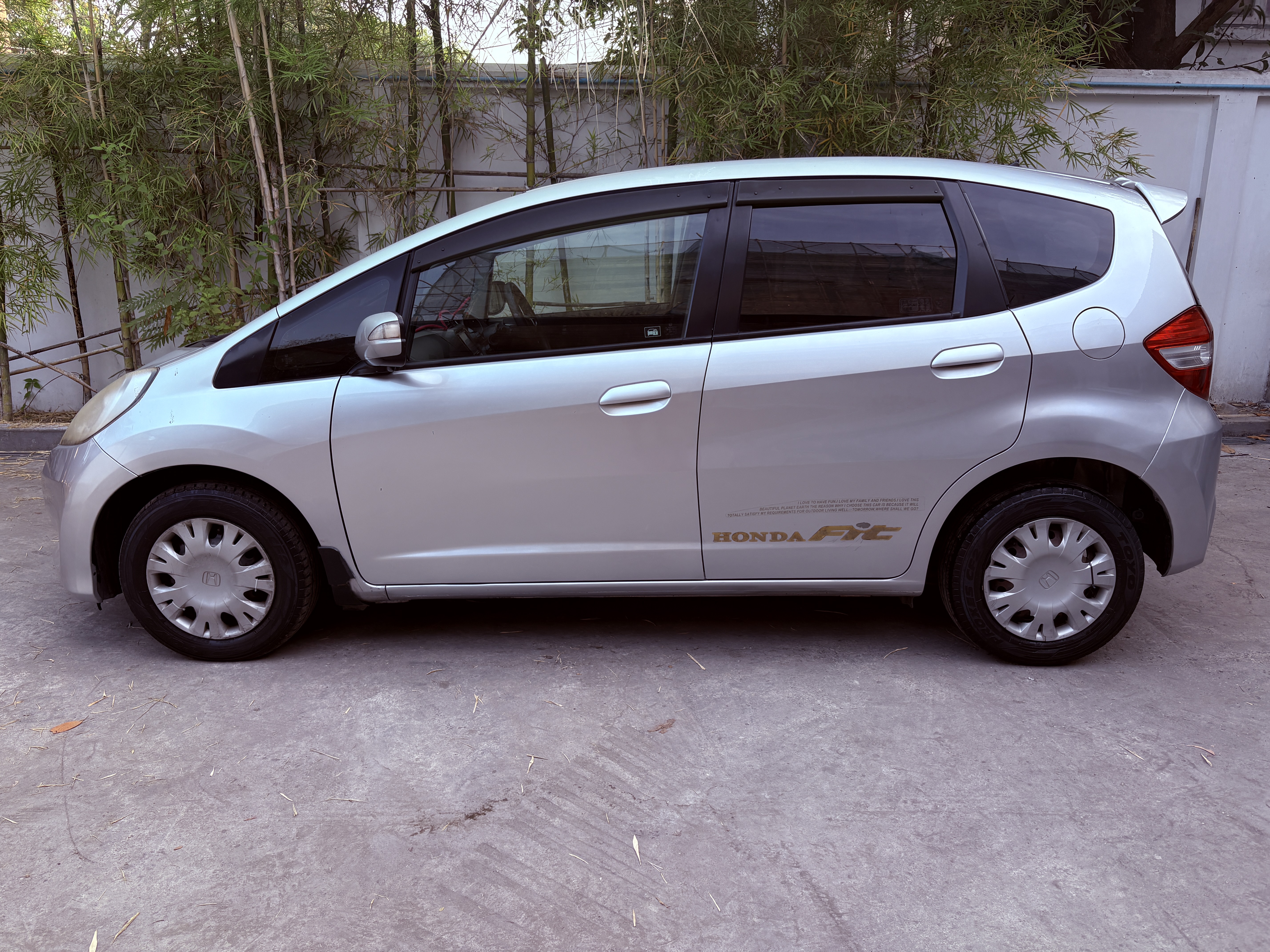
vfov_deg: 53.1
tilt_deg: -14.7
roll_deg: +0.0
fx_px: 954
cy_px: 476
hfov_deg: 67.3
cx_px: 635
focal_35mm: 26
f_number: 1.6
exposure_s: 1/286
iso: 40
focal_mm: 5.96
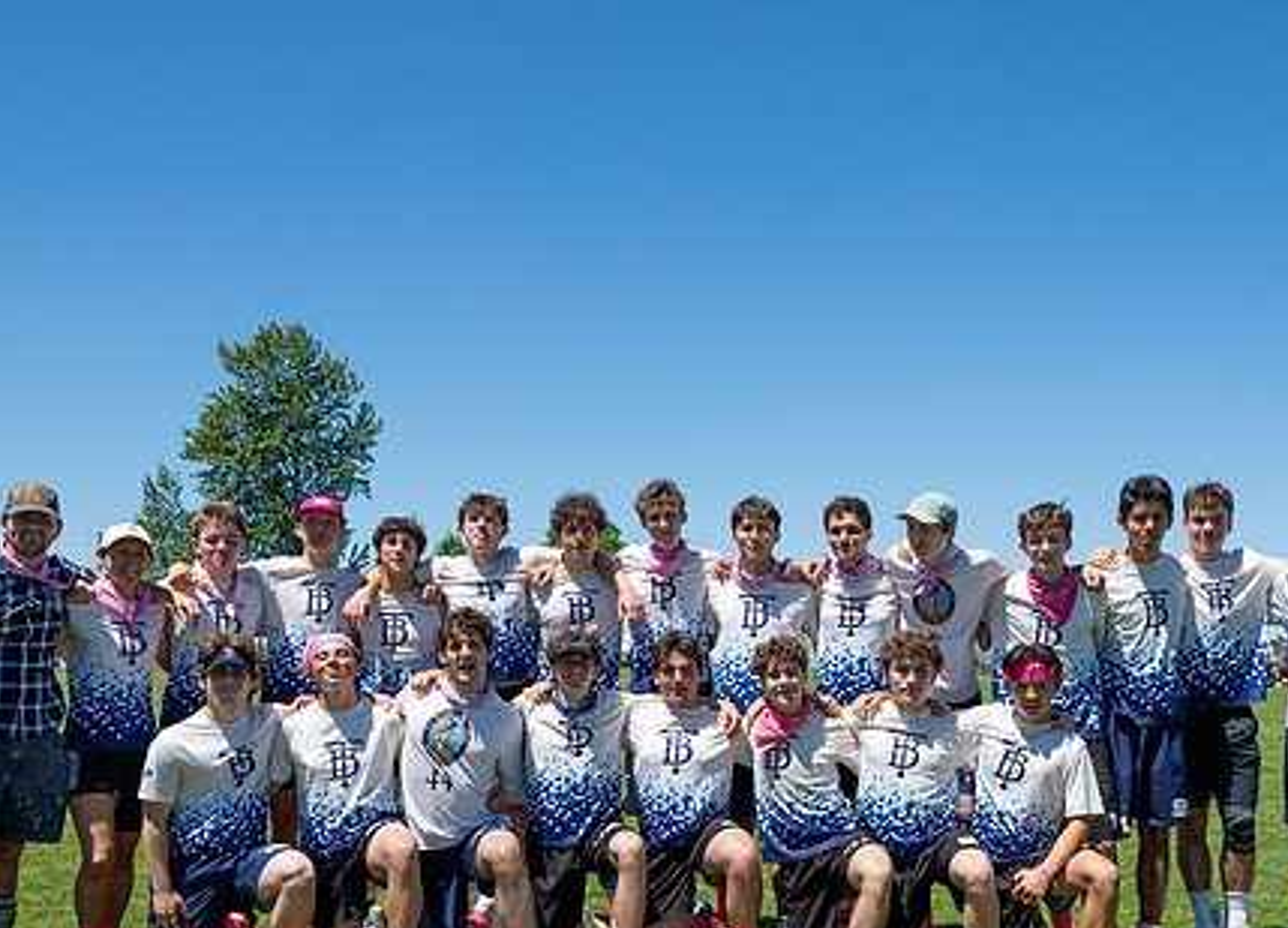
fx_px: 1357
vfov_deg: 37.3
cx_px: 720
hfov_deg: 50.7
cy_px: 623
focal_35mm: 37
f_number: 5.6
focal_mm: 26
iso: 280
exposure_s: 1/2000
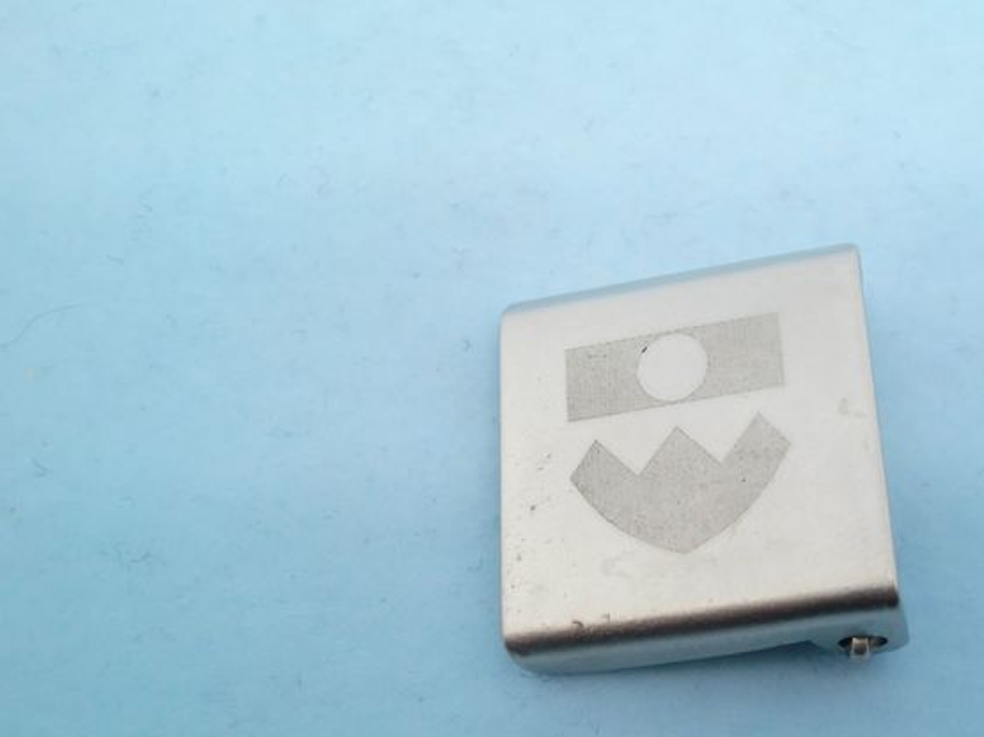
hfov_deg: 38.2
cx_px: 706
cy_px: 475
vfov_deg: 29.5
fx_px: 1393
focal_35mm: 49
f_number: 2.8
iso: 200
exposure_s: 1/125
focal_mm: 5.58
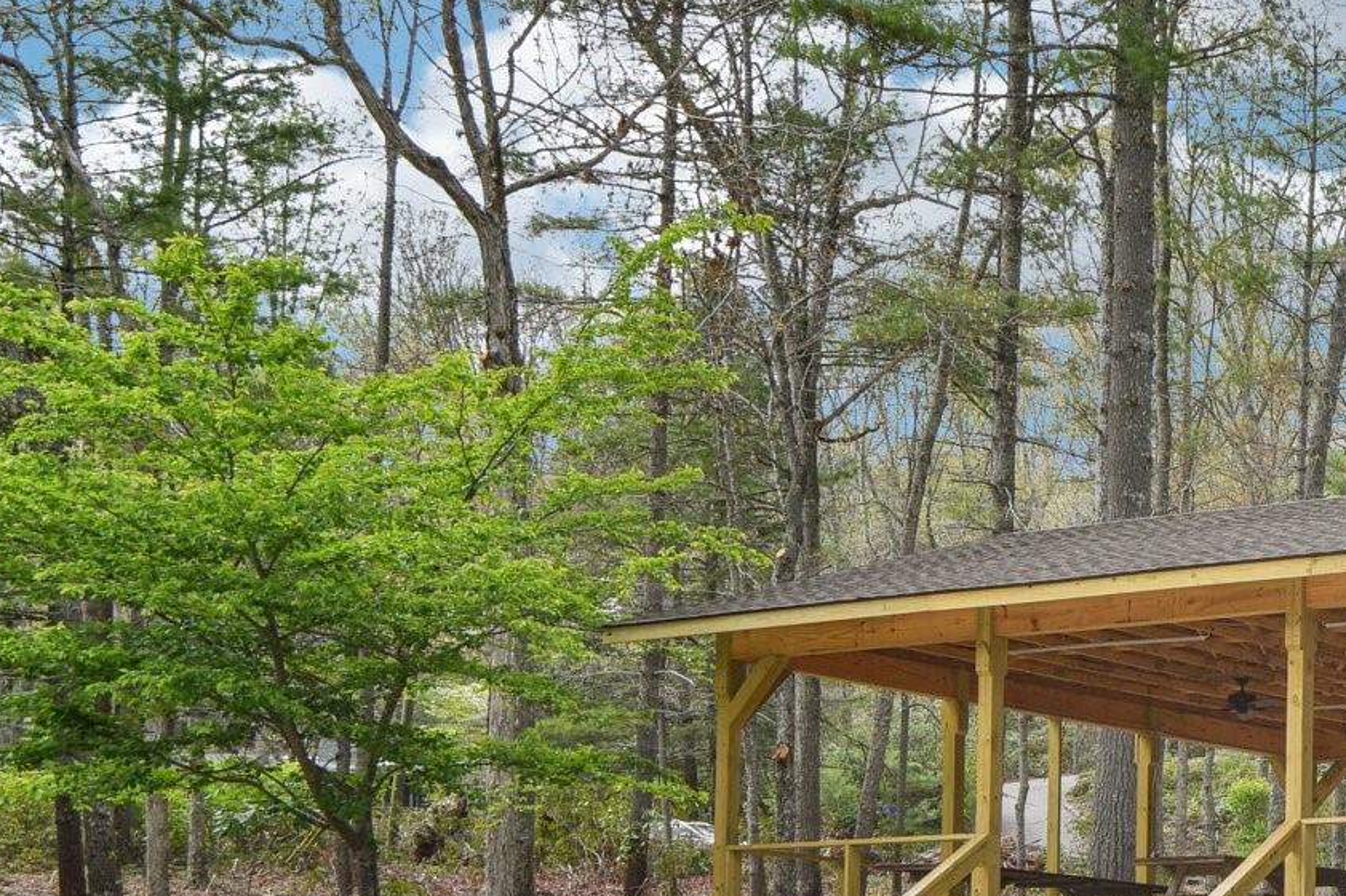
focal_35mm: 73
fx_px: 2729
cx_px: 1623
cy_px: 682
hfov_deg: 24.9
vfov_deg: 18.5
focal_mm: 30
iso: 100
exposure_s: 1/125
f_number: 11
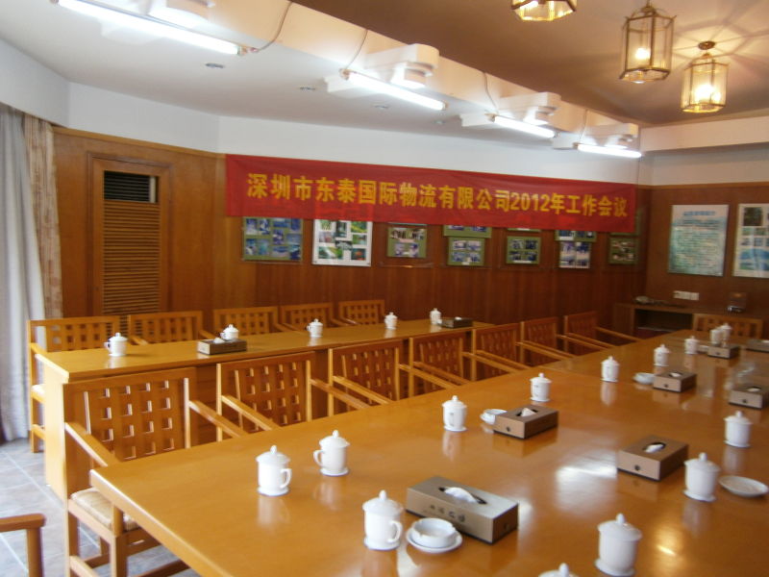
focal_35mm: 26
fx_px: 578
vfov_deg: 53.1
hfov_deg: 67.3
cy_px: 288
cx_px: 384
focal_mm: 4.7
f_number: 2.8
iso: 125
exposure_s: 1/13
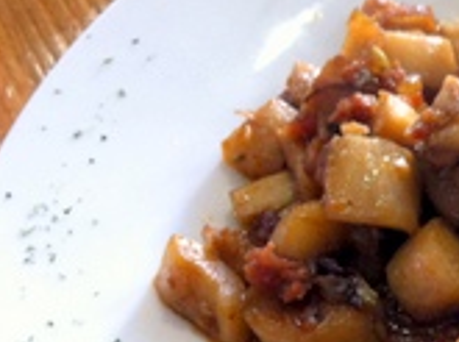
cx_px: 657
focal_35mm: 102
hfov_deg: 17.6
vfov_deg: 14.3
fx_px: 1350
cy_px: 310
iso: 160
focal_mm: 3.85
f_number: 2.8
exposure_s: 1/15
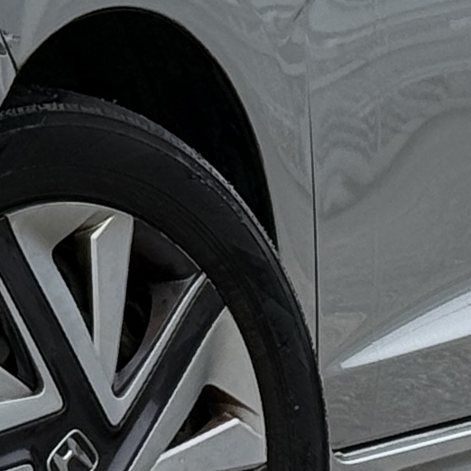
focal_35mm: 328
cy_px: -204
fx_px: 5049
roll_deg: -0.2
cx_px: -424
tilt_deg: +2.5
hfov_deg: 5.3
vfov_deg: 5.3
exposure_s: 1/2033
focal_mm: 6.76
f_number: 1.78
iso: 64
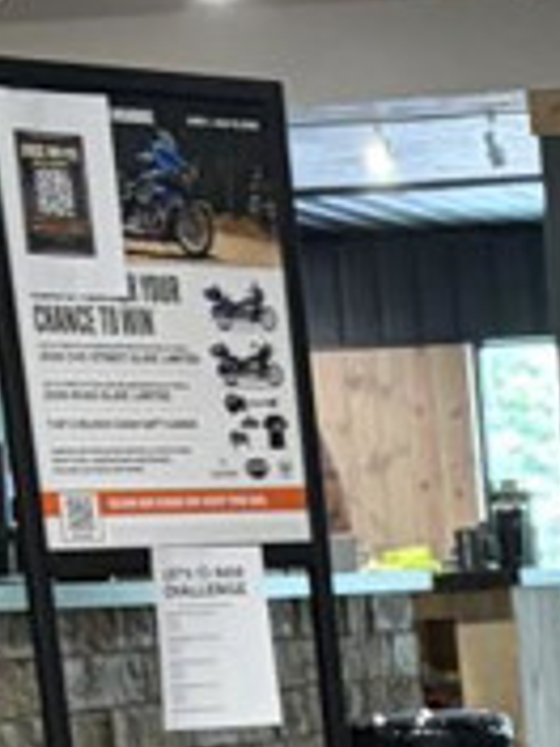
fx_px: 3408
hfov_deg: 9.0
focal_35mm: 158
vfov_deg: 10.7
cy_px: 1772
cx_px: 1018
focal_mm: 5.96
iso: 400
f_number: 1.6
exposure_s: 1/60
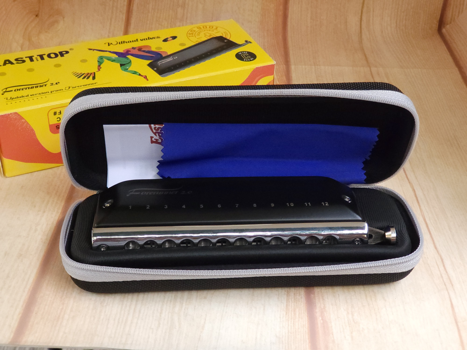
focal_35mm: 52
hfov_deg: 36.8
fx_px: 702
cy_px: 175
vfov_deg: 28.0
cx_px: 234
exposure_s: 1/750
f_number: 2.4
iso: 500
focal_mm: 6
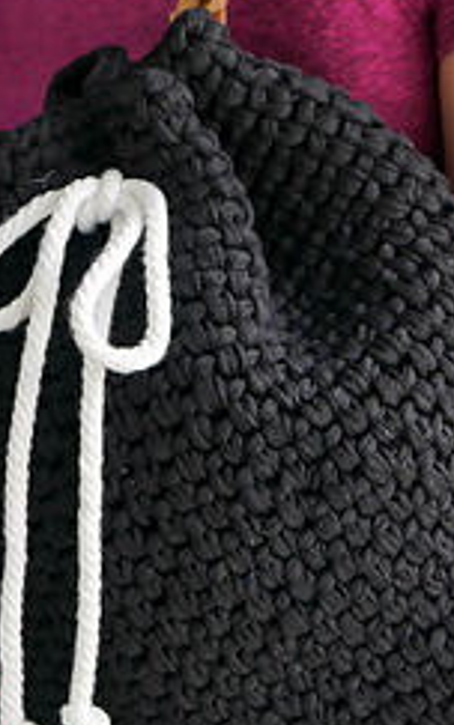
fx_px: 2157
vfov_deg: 19.1
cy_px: 443
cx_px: 236
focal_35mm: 109
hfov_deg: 12.0
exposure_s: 1/125
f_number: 2.5
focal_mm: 25
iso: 250
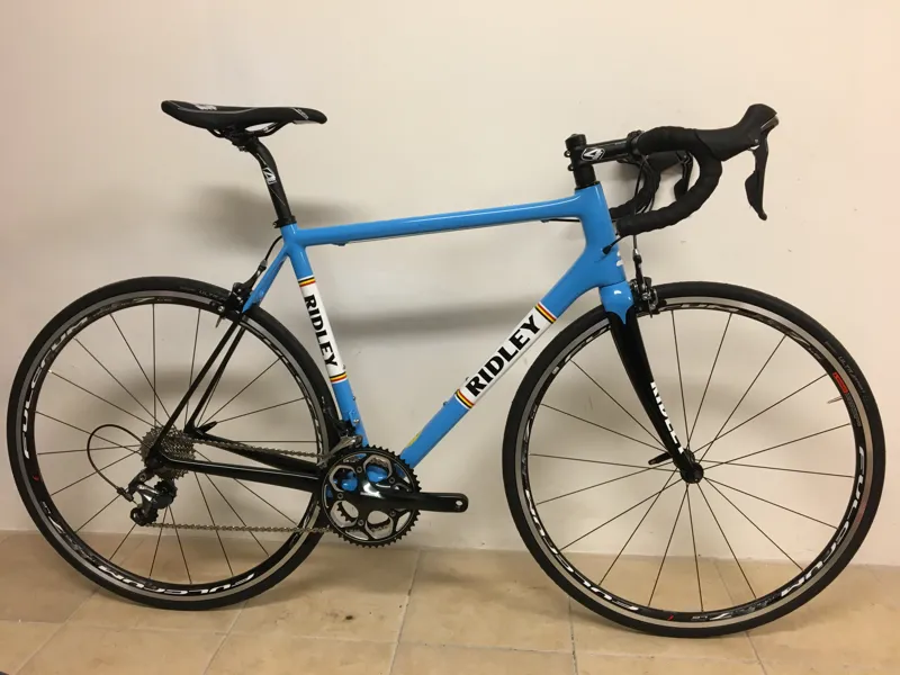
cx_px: 450
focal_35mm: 29
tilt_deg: -12.9
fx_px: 754
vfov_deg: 48.2
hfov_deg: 61.7
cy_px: 338
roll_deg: +1.2
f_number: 2.2
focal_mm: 4.15
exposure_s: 1/33
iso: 80
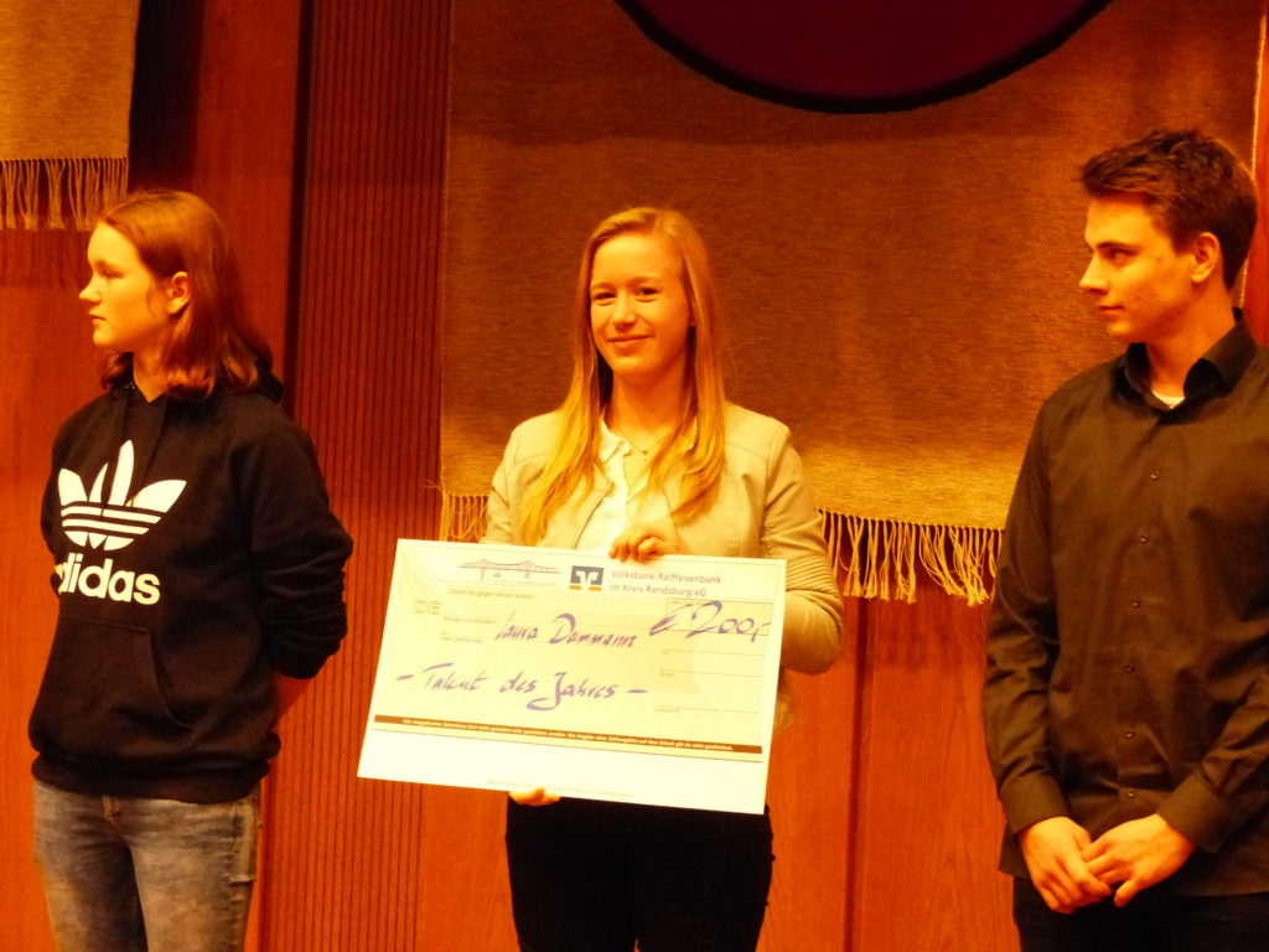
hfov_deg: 15.9
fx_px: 4546
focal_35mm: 124
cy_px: 476
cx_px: 634
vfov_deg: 12.0
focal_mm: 22.2
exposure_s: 1/50
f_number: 2.8
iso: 1600
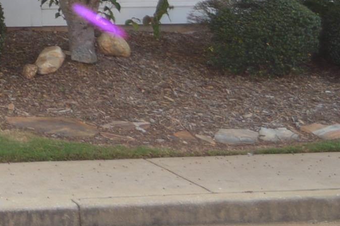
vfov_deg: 7.5
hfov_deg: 10.6
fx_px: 1652
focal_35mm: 175
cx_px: -375
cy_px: -245
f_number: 4.2
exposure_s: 1/125
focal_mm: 26
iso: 160
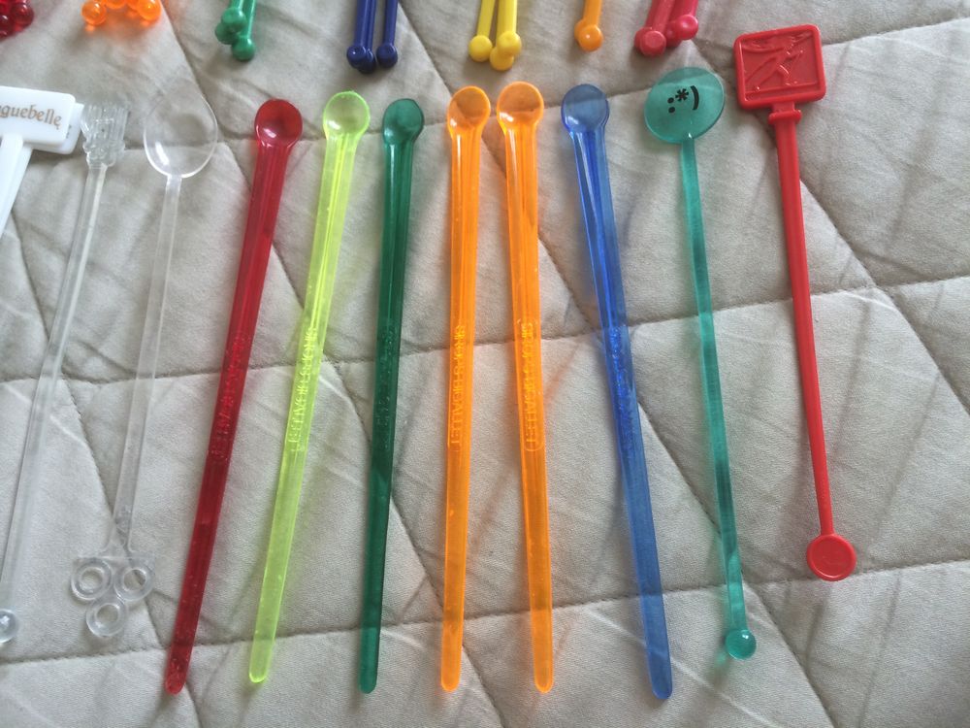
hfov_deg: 60.0
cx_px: 485
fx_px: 841
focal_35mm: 30
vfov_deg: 46.8
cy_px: 364
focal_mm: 4.12
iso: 40
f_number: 2.2
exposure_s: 1/40
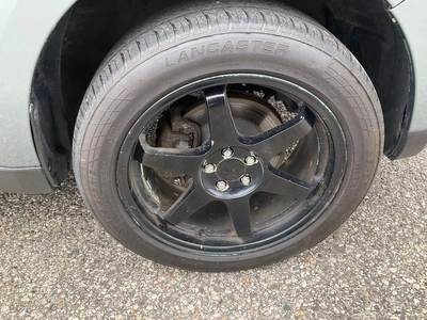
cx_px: 214
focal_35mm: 29
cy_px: 160
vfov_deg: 48.2
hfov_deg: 61.7
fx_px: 358
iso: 50
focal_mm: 3
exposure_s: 1/122
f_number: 1.8
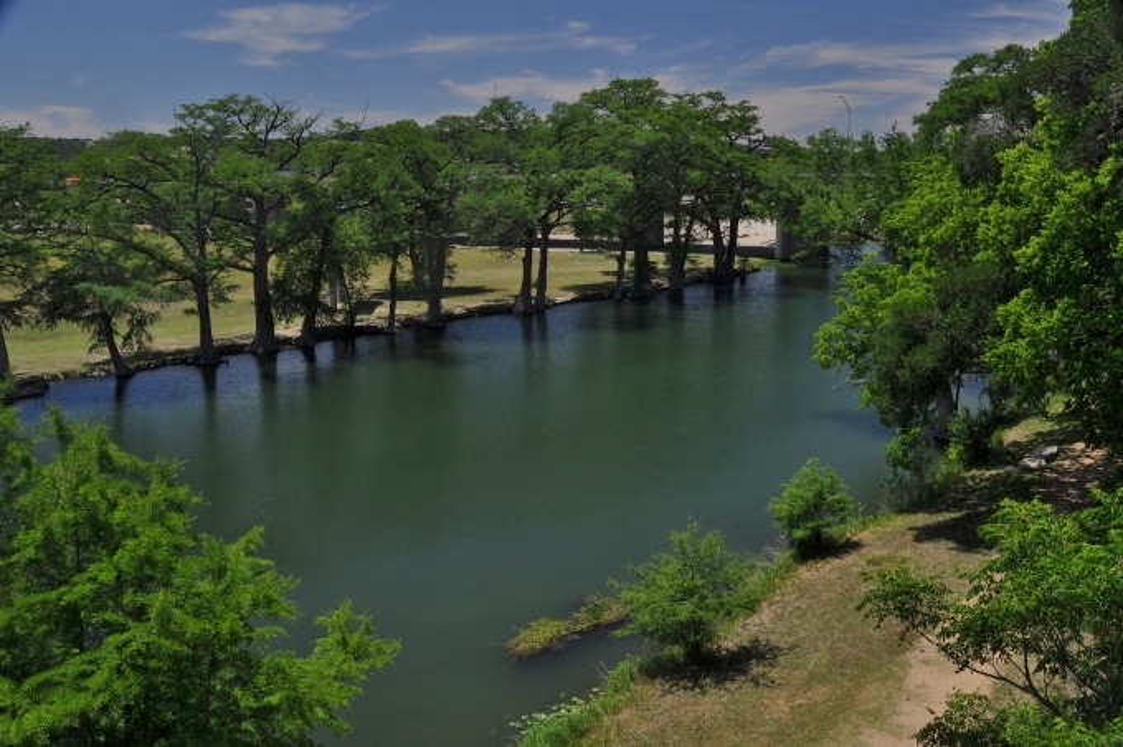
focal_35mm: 36
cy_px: 374
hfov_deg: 53.2
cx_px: 562
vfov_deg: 36.8
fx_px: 1122
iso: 200
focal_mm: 24
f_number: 16
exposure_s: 1/125
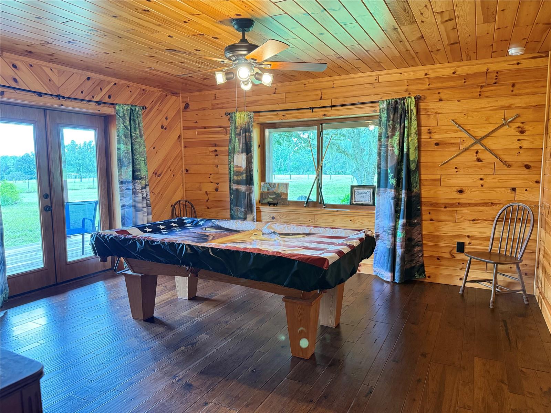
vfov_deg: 56.8
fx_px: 382
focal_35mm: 24
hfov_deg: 71.6
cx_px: 276
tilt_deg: -5.3
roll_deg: -0.1
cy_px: 206
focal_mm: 6.76
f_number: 1.78
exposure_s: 1/60
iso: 640
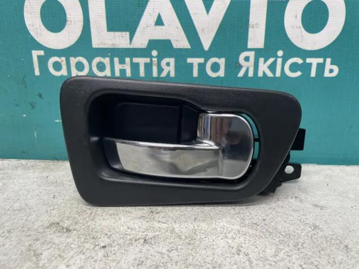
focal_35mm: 26
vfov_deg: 53.1
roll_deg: +0.5
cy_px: 134
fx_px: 270
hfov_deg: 67.3
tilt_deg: -16.4
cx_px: 180
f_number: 1.6
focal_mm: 4.2
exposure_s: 1/50
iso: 80
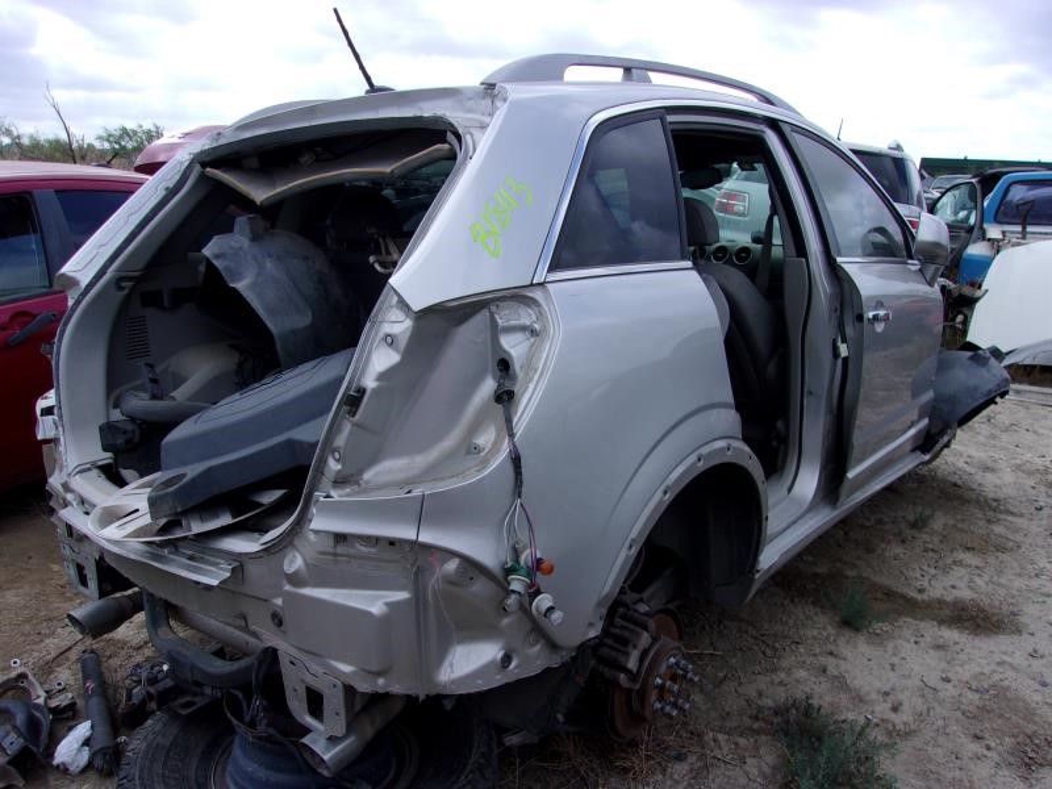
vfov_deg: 51.4
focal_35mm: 27
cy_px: 394
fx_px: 821
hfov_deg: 65.3
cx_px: 526
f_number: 10.4
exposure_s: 1/56
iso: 80
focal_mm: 4.9
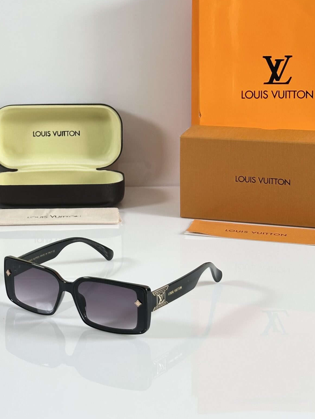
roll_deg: +0.4
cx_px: 100
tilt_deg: -8.2
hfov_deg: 18.6
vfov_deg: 24.3
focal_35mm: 79
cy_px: 87
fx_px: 958
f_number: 1.78
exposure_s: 1/100
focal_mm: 6.86
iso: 64
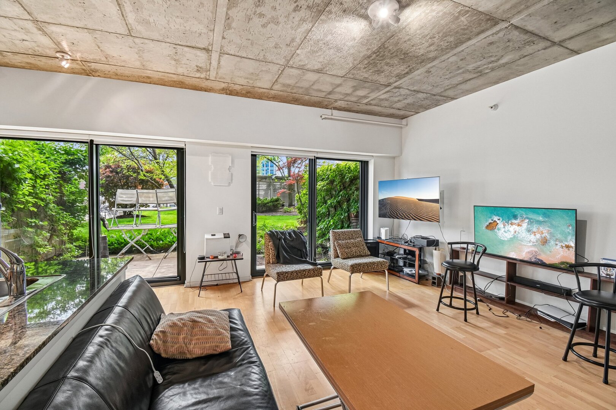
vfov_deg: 77.3
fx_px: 257
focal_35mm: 15
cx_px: 308
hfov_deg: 100.4
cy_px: 205
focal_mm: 10
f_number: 8
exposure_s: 1/15
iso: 200
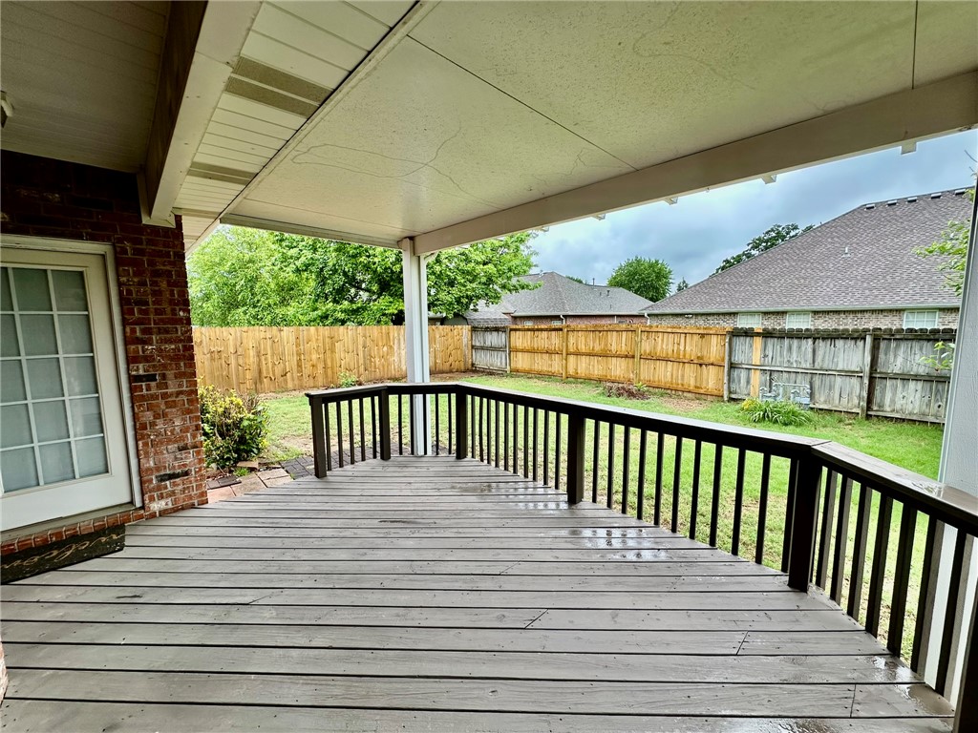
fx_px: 396
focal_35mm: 14
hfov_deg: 102.1
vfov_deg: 85.7
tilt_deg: -6.6
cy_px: 366
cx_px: 489
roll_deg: +0.3
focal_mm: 2.22
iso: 40
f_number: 2.2
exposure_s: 1/274
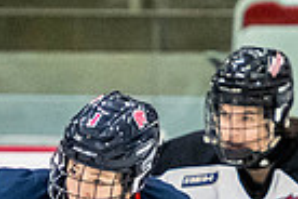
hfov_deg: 1.6
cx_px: 48
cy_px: 437
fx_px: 10495
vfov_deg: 1.1
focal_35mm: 1268
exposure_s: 1/640
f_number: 2.8
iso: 3200
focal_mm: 160
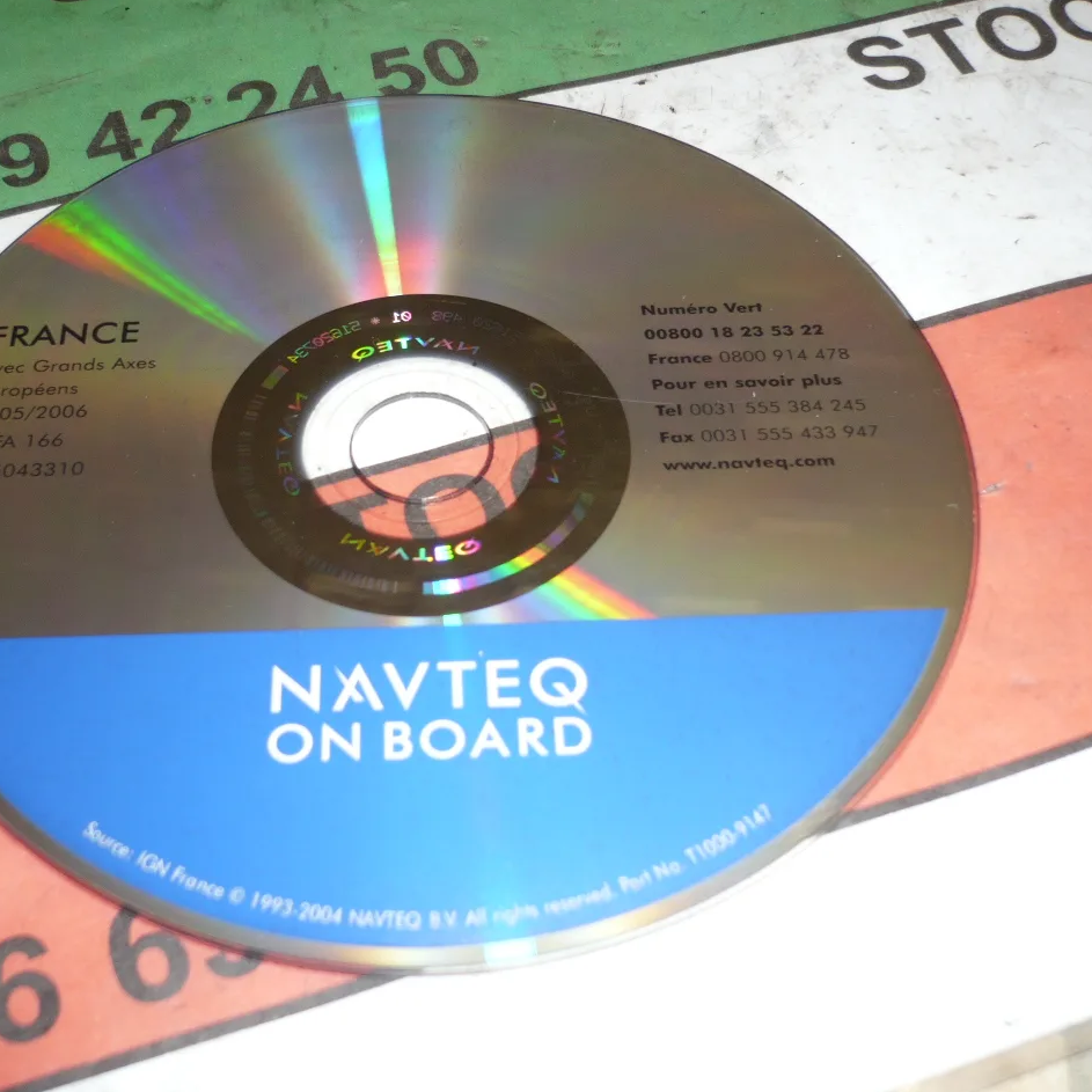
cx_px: 459
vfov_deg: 40.0
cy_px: 543
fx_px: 1499
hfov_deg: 39.9
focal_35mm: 42
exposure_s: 1/30
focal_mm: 5.8
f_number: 2.8
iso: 100
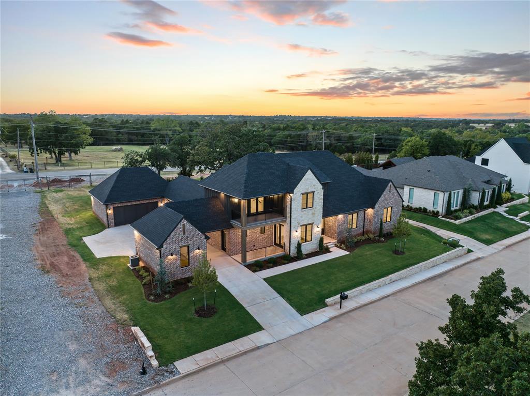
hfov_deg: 71.6
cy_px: 198
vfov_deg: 56.7
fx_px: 367
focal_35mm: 24
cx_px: 265
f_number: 2.8
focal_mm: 12.29
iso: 410
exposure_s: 1/25
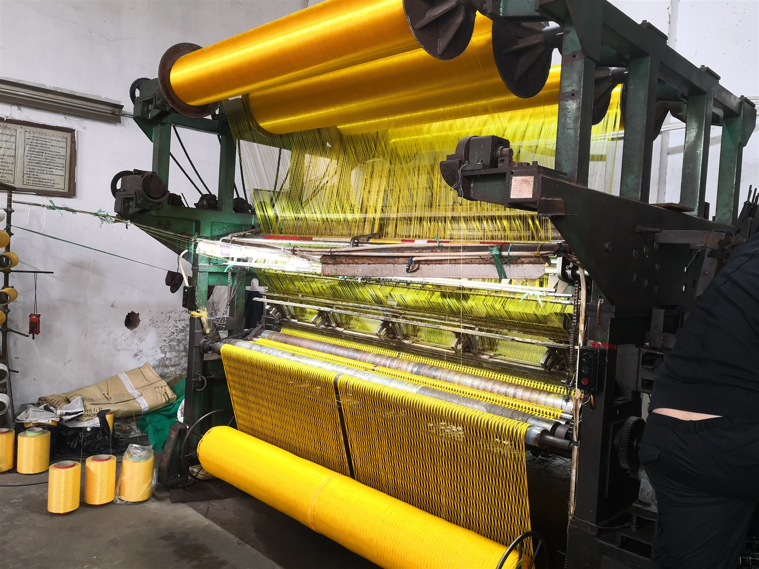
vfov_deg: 51.4
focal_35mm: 27
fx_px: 592
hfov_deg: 65.3
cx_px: 380
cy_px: 284
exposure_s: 1/50
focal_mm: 3.95
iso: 400
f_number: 1.6
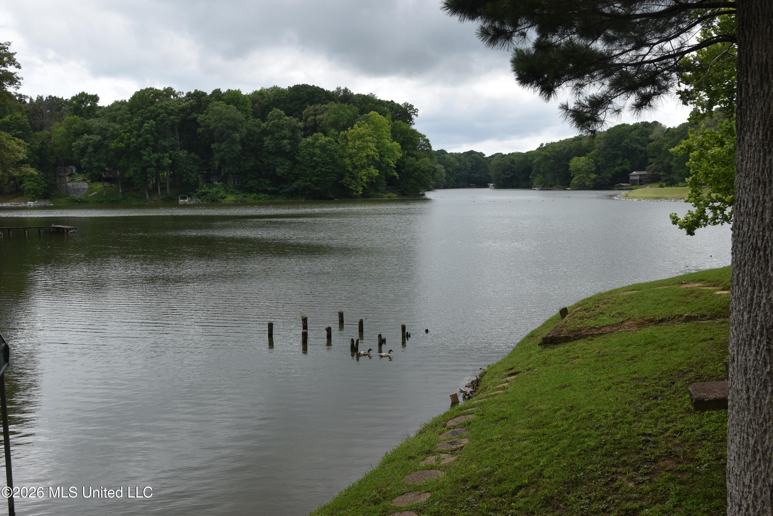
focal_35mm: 39
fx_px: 837
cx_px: 386
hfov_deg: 49.6
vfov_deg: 34.2
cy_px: 258
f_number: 8
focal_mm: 26
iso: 125
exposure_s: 1/250
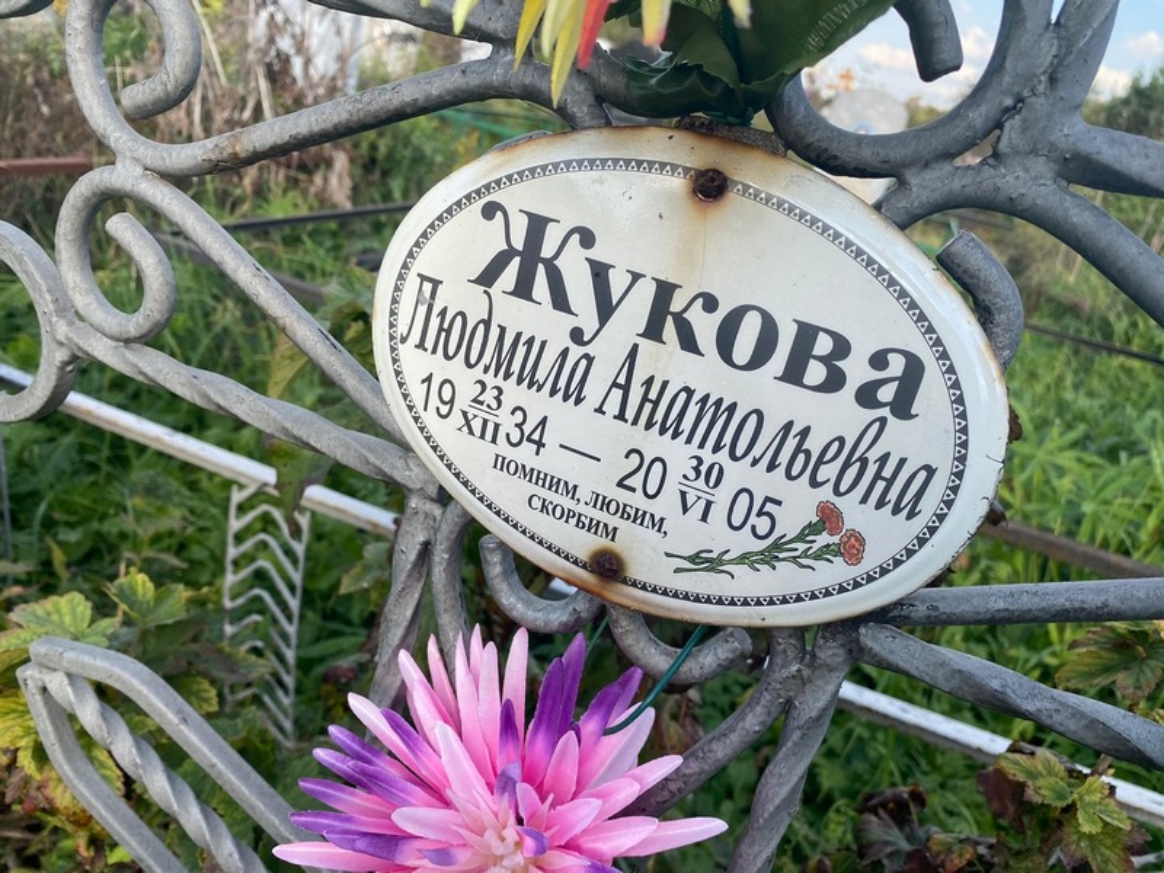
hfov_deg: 67.3
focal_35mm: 26
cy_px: 436
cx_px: 582
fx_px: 874
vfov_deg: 53.1
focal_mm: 4.25
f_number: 1.8
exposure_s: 1/715
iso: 32
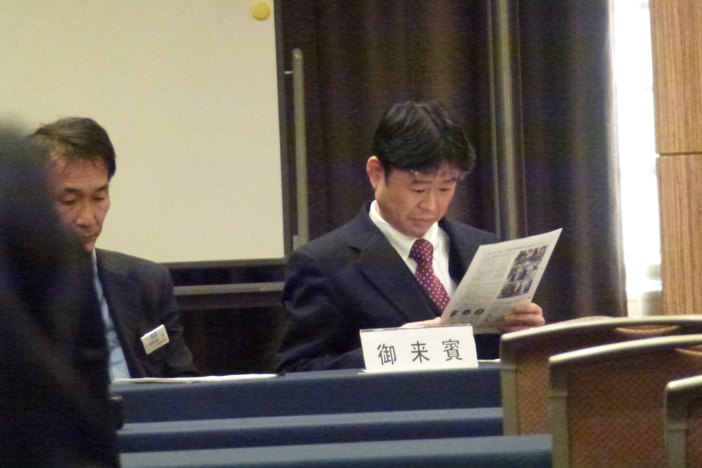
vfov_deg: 3.4
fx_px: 7799
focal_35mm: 400
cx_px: 351
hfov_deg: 5.2
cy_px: 221
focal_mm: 68.8
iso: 1600
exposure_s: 1/30
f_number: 5.9
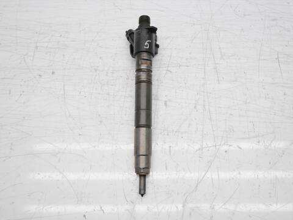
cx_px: 146
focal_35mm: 34
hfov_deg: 54.0
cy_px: 110
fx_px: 288
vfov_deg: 41.8
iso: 200
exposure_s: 1/125
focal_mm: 17
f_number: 4.5
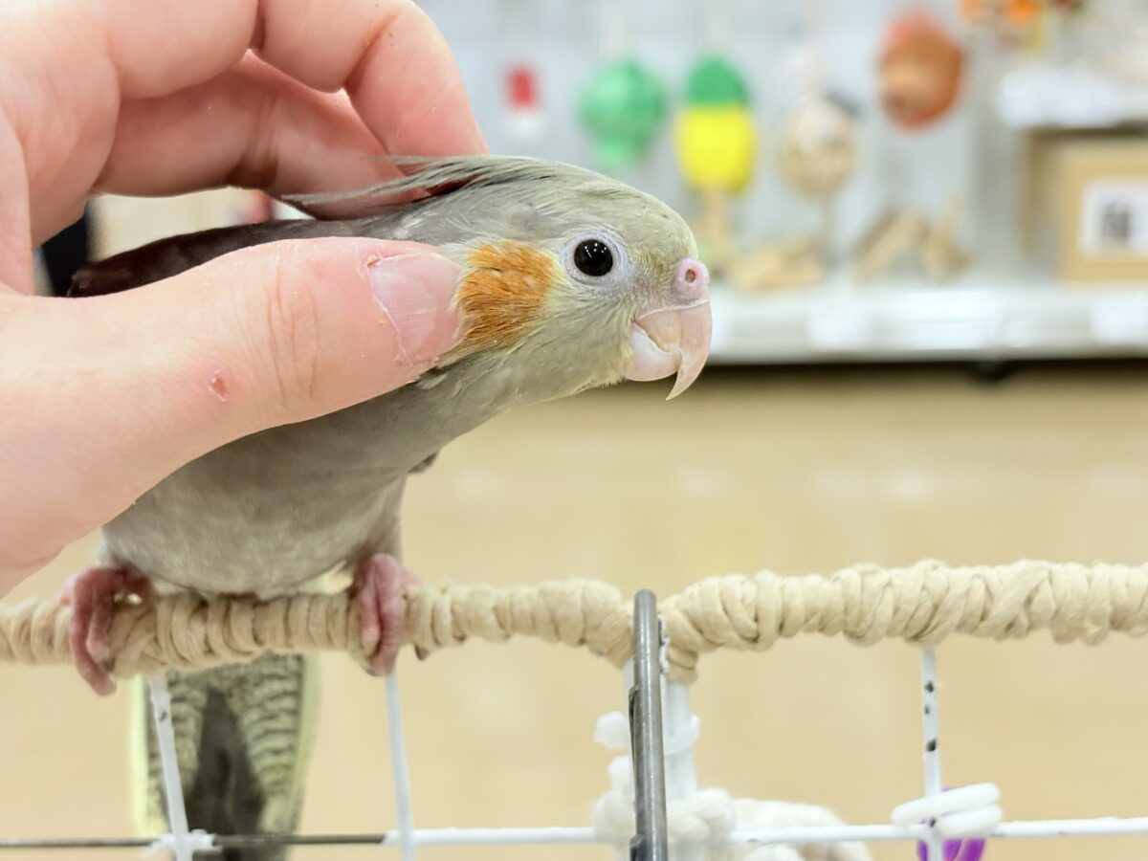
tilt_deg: -14.0
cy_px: 430
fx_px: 1725
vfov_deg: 28.0
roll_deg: +3.6
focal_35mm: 52
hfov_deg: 36.8
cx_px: 574
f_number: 1.6
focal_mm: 5.96
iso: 160
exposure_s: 1/100
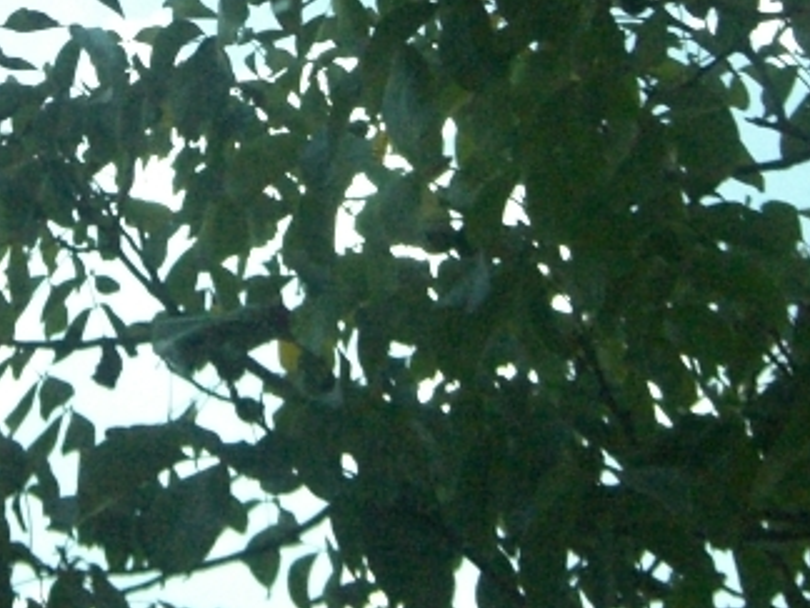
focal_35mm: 120
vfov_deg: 12.2
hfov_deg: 16.2
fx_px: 2808
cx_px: 82
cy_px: -50
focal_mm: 7.9
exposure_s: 1/160
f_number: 2.8
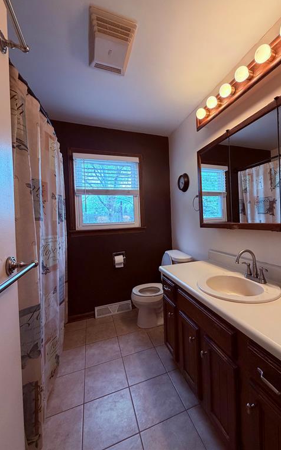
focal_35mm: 15
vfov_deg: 101.5
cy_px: 223
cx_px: 160
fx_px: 184
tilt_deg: -1.7
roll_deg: +0.9
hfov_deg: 74.4
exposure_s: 1/120
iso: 200
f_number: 2.2
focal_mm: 2.22
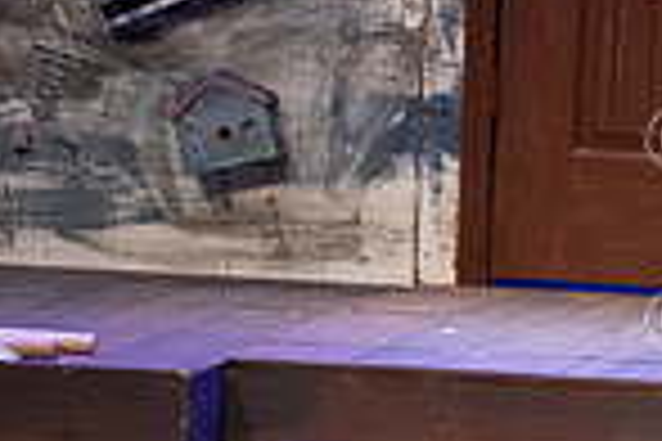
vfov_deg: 1.3
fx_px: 19564
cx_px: 1297
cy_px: 230
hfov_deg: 1.9
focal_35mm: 1064
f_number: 6
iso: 3200
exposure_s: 1/160
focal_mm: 270
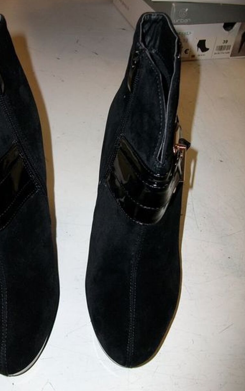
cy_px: 205
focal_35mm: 37
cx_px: 86
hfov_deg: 34.2
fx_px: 395
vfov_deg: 52.7
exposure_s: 1/40
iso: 125
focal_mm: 5.7
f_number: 2.9
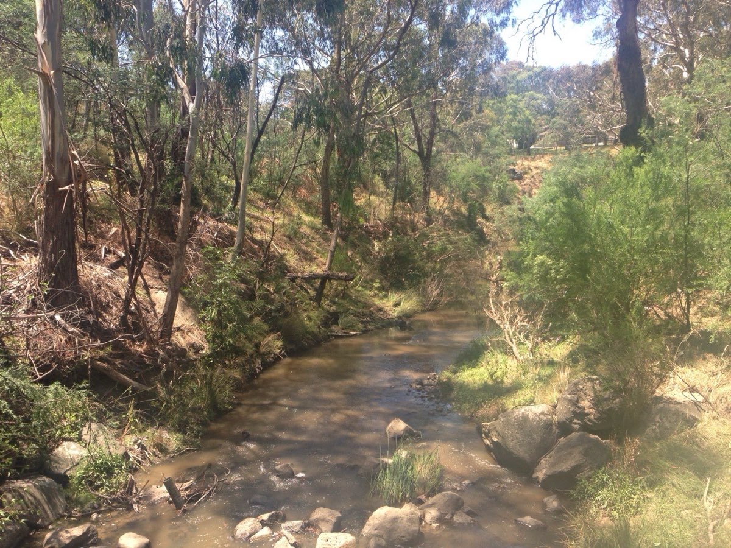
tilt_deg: -5.7
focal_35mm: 33
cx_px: 366
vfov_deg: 42.9
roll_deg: -0.5
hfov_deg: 55.4
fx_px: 697
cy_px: 274
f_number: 2.4
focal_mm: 4.12
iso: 50
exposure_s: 1/330
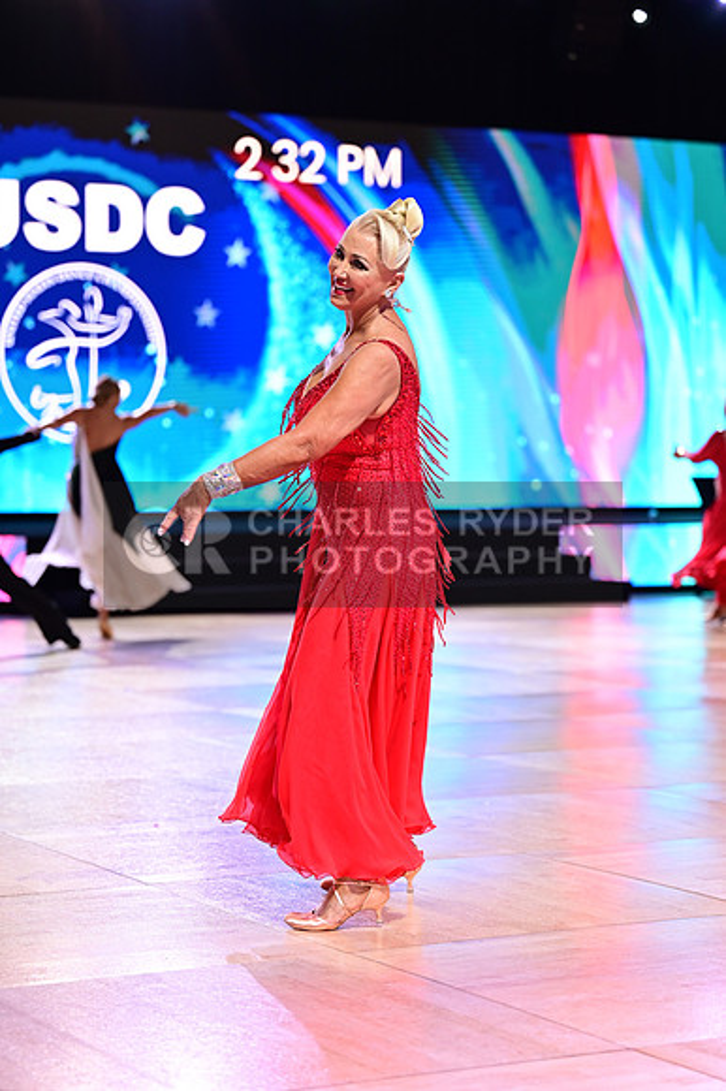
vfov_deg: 23.1
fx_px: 2665
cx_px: 363
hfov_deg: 15.5
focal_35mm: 88
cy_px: 546
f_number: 2.8
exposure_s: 1/500
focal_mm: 88
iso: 1600
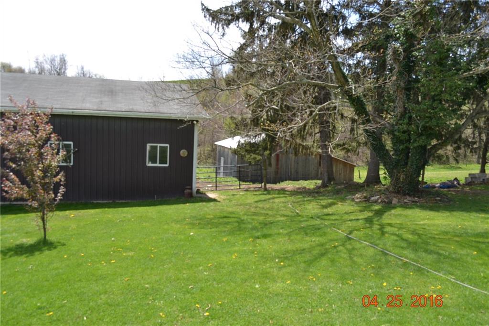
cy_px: 163
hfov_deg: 67.4
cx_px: 244
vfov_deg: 47.9
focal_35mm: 27
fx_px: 367
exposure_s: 1/200
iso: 100
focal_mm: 18
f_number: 7.1
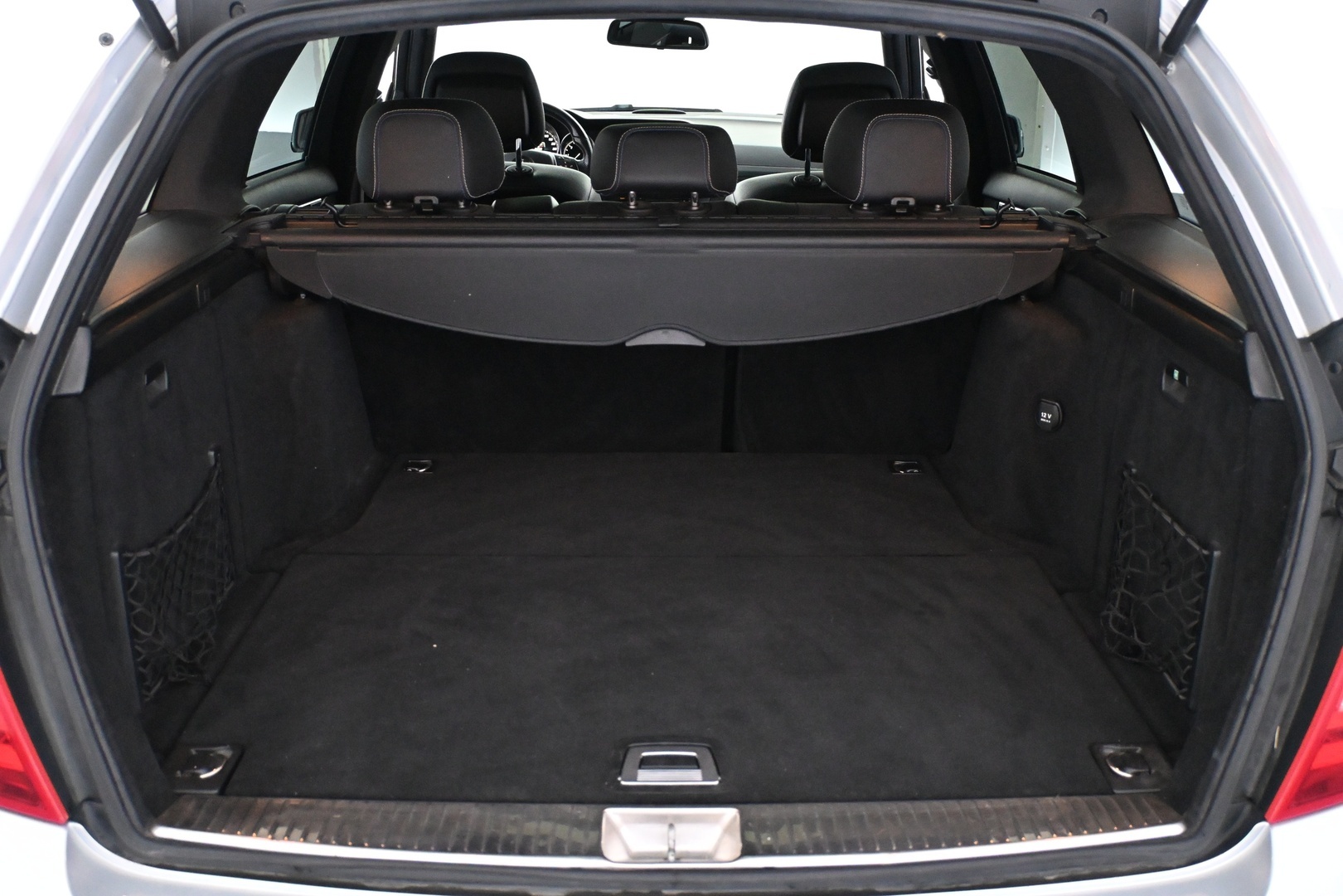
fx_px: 1343
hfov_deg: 53.1
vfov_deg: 36.9
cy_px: 448
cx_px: 672
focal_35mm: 36
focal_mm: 24
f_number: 4.2
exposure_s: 1/60
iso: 5600
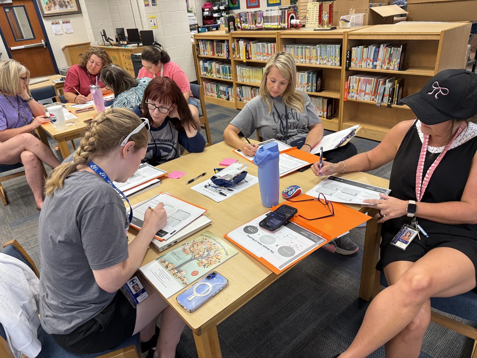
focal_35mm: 24
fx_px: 331
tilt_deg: -26.7
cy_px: 179
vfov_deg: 56.8
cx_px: 238
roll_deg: +6.4
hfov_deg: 71.6
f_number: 1.78
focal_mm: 6.76
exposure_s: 1/120
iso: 200
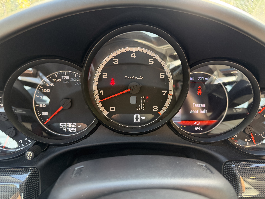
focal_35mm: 24
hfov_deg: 71.6
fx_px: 184
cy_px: 100
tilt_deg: -24.7
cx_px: 132
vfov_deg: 56.8
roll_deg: -1.6
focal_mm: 6.76
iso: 200
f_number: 1.78
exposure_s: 1/76
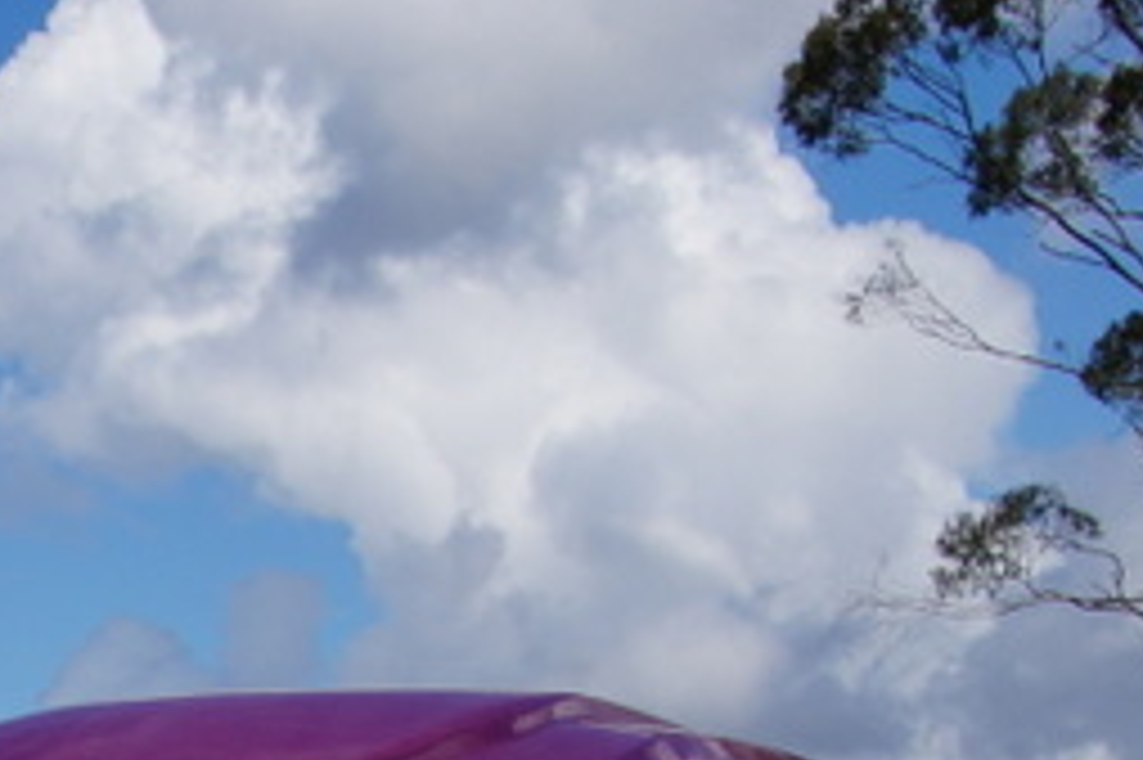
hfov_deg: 12.4
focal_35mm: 156
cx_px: -670
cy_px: 1405
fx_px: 4950
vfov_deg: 8.4
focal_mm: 22
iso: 100
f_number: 10
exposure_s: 1/200
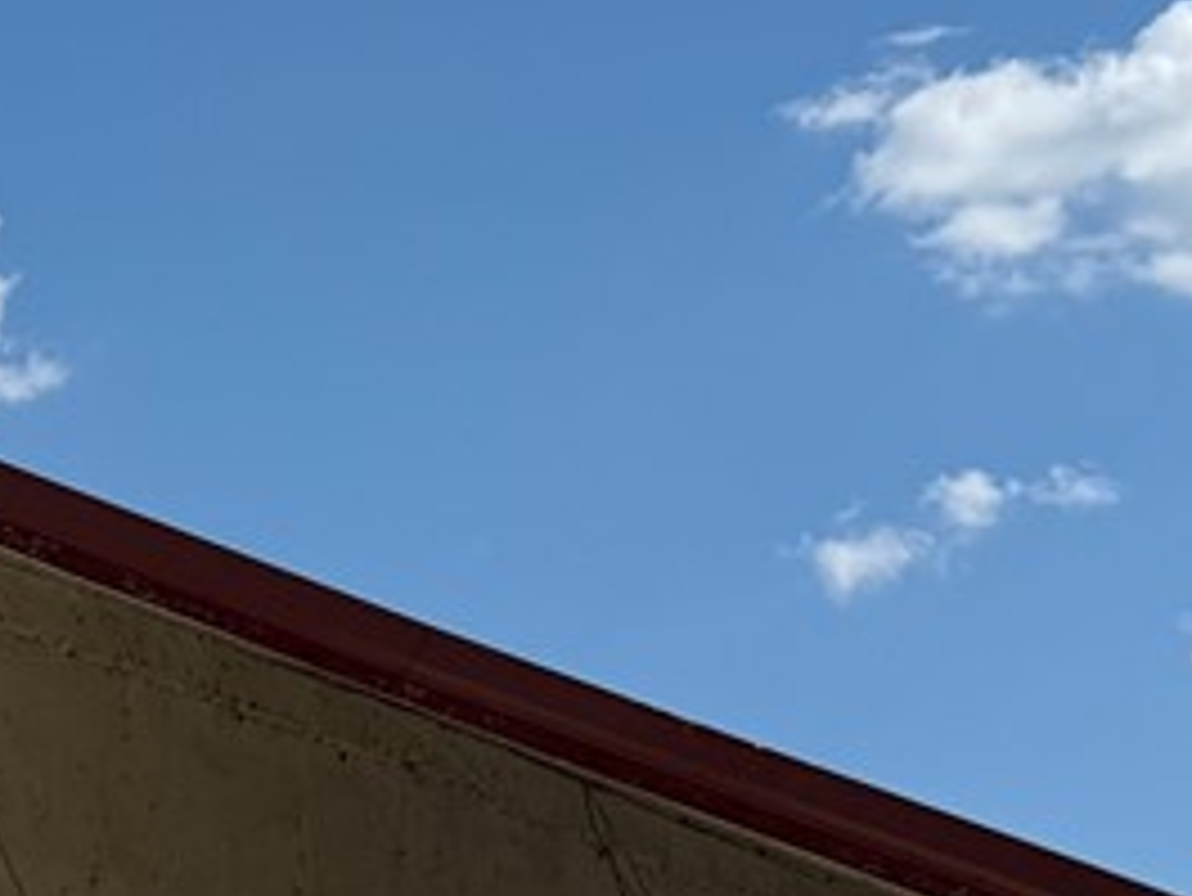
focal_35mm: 174
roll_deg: -0.7
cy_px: 1067
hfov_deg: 10.7
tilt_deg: +7.3
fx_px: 5994
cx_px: -931
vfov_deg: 8.5
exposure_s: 1/6711
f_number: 1.78
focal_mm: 6.76
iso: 80
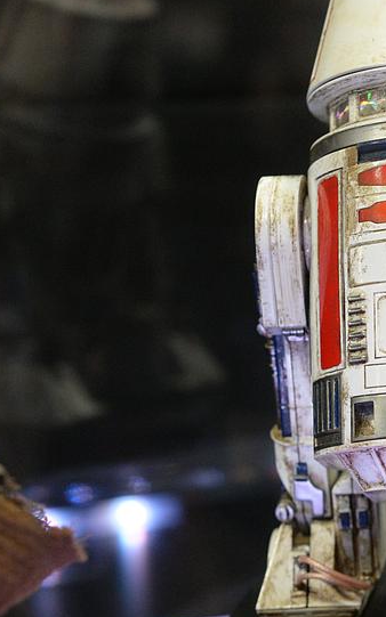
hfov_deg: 11.4
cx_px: 445
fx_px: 1902
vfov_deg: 18.4
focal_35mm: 113
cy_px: 417
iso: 3200
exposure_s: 1/100
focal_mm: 50
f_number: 4.5
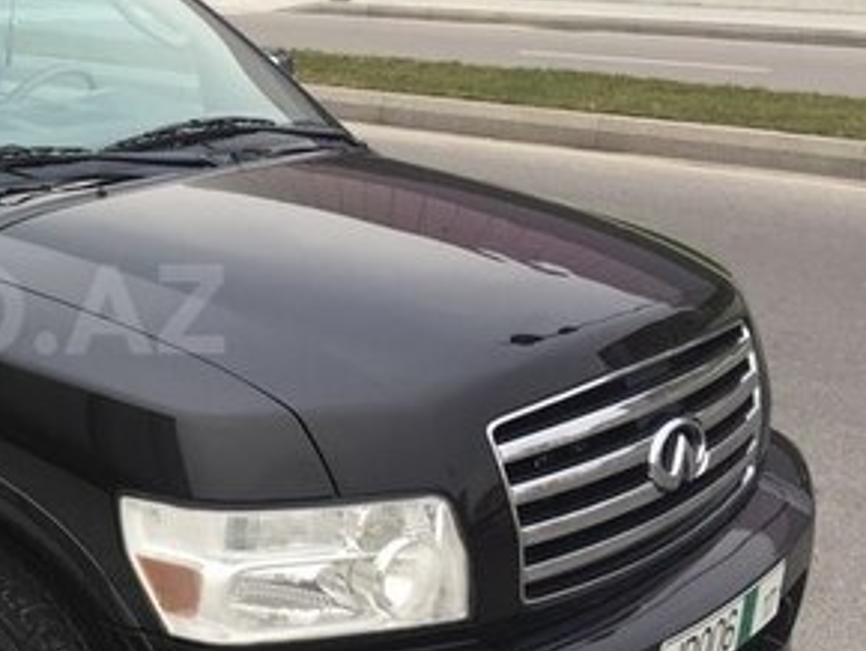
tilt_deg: -12.0
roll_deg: -0.8
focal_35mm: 66
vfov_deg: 22.3
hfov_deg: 27.0
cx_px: -81
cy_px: 309
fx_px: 1653
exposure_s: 1/100
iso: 32
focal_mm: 4.15
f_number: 2.2
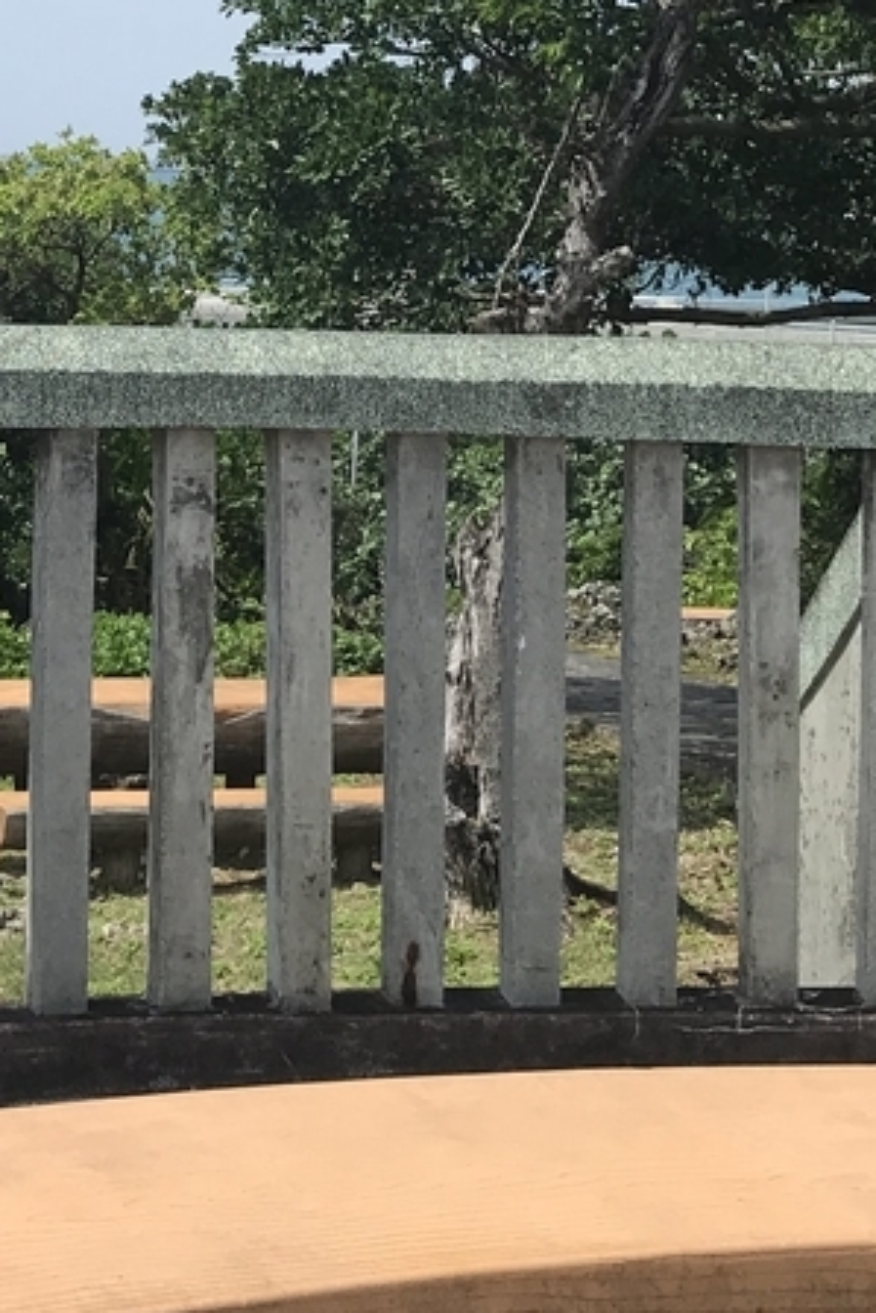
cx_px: 6
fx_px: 2845
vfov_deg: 25.0
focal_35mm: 78
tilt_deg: +1.4
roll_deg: -2.2
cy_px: 76
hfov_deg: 17.1
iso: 20
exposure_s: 1/2740
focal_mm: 3.99
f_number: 1.8
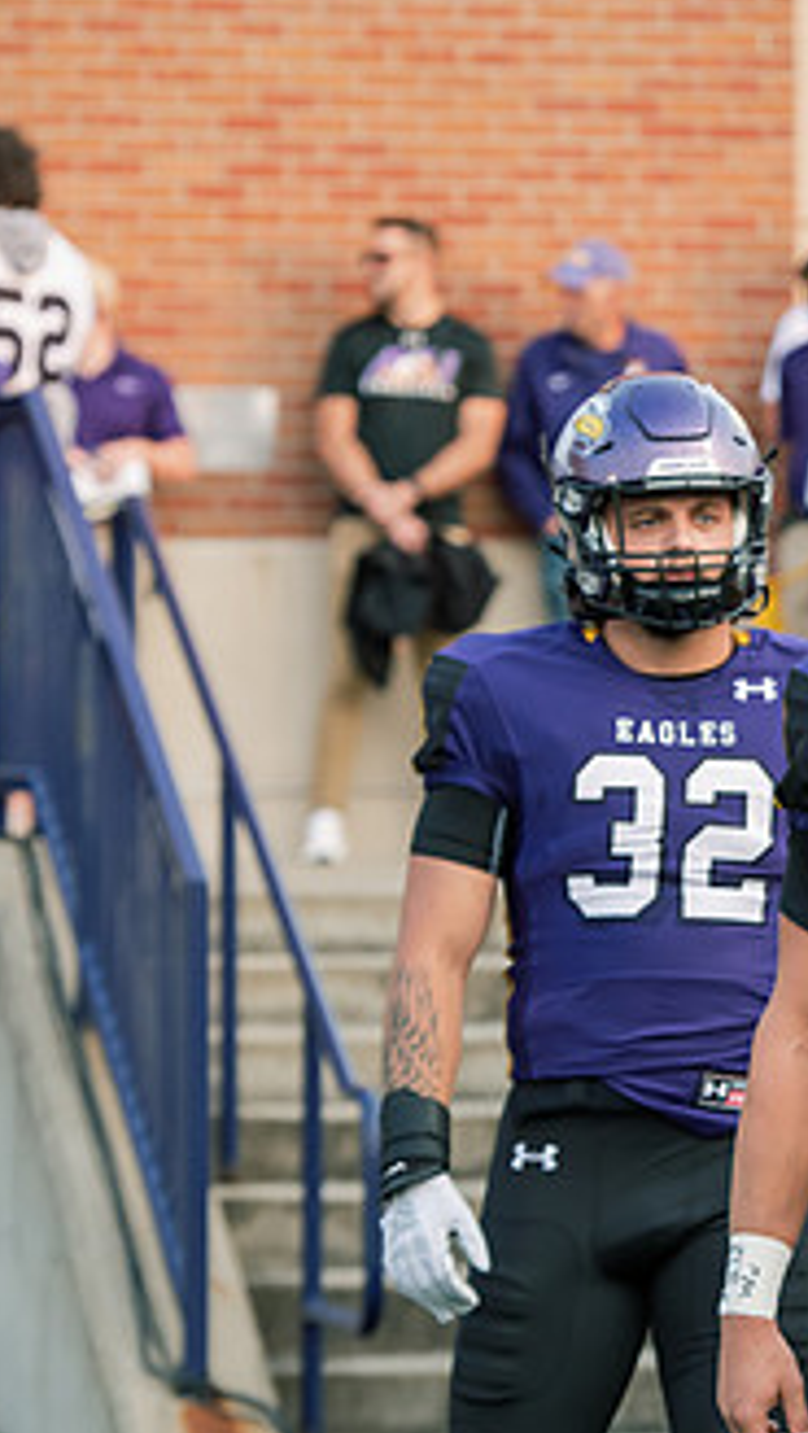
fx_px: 8438
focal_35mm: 222
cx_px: 965
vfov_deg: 9.7
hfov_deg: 5.5
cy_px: 741
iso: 800
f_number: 4.5
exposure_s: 1/400
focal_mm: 120
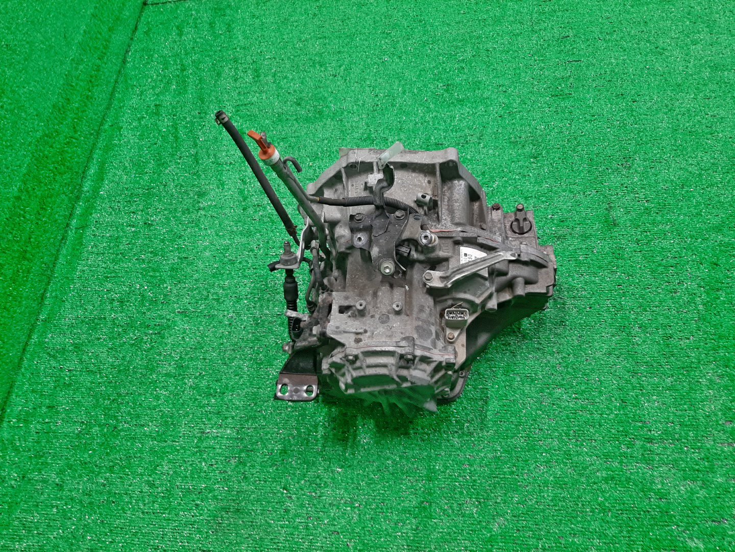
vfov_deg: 53.1
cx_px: 368
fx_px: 552
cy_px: 276
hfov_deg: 67.3
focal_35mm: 26
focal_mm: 3.93
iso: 95
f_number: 1.7
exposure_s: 1/50
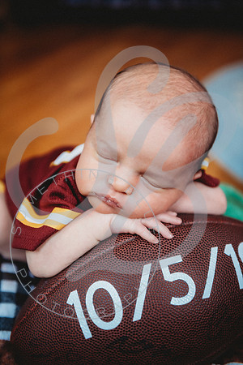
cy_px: 182
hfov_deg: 28.1
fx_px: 486
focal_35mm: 48
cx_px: 122
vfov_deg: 41.1
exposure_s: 1/125
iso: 1000
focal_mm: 48
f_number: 2.8
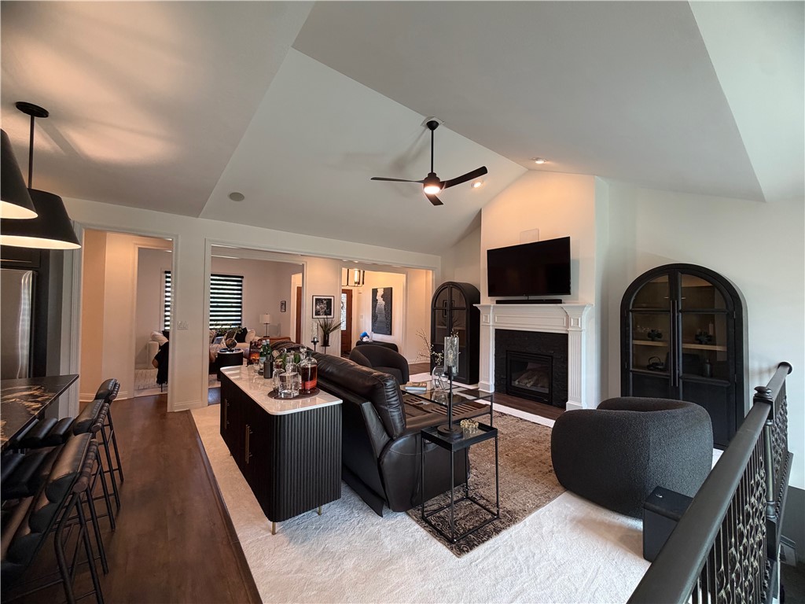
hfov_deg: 102.1
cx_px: 402
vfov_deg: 85.7
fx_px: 326
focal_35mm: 14
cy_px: 302
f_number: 2.2
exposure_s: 1/60
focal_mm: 2.22
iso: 250
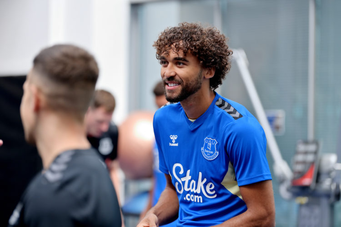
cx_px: 170
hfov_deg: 13.7
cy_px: 114
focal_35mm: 150
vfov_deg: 9.1
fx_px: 1421
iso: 1250
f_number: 2.8
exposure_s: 1/500
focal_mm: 150
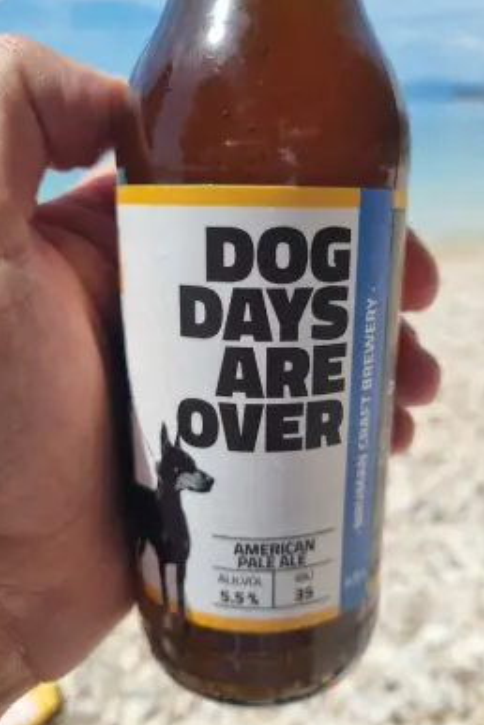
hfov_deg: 46.4
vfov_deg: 65.4
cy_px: 357
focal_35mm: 28
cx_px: 274
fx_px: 564
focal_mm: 5.4
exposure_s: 1/2424
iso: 50
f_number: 1.8
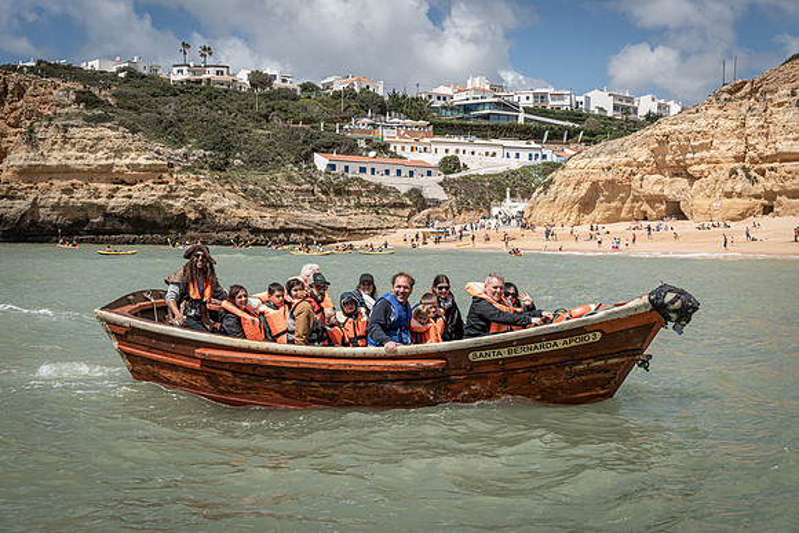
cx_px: 400
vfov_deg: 30.8
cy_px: 266
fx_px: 968
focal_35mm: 44
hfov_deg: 44.9
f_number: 7.1
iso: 250
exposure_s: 1/2000
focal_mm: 43.6
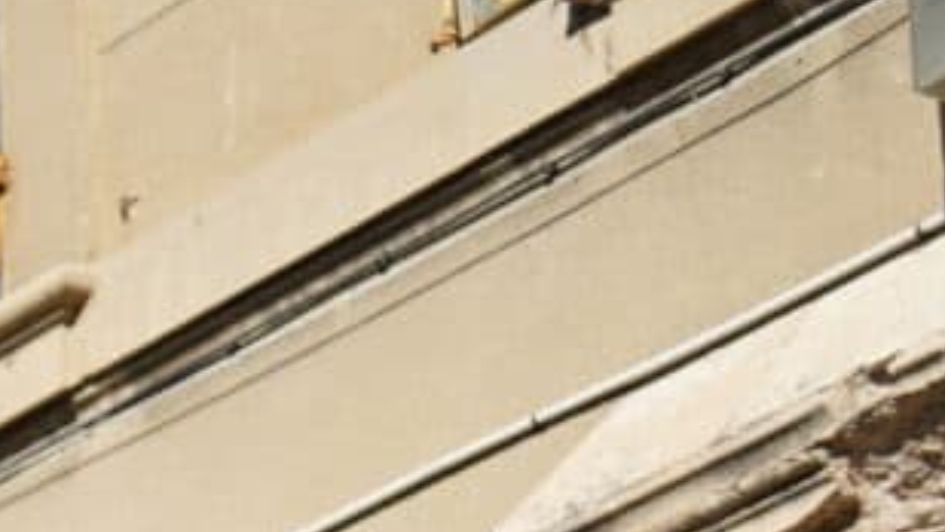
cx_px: -2015
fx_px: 6441
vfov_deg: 4.4
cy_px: 1995
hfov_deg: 7.3
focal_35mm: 257
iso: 125
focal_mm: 37
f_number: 4.5
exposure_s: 1/640
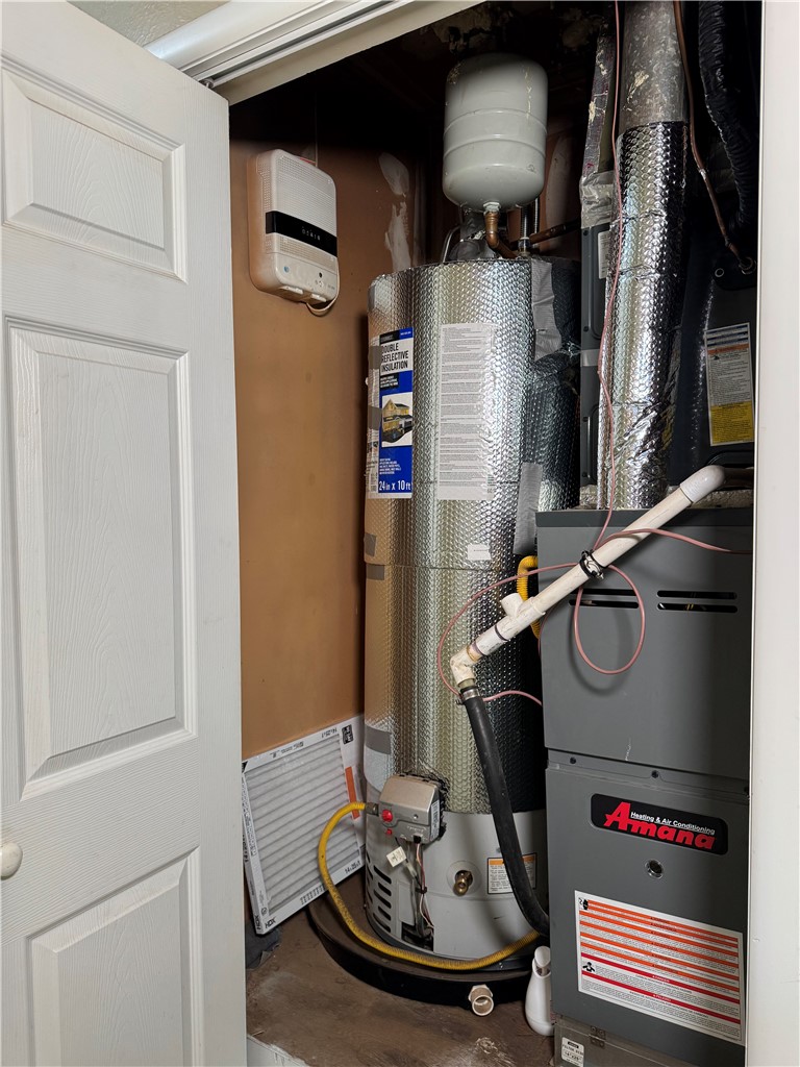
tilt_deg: -3.3
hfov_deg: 56.8
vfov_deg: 71.6
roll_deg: +0.6
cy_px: 534
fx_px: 740
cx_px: 400
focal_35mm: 24
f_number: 1.78
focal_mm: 6.76
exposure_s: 1/120
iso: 200
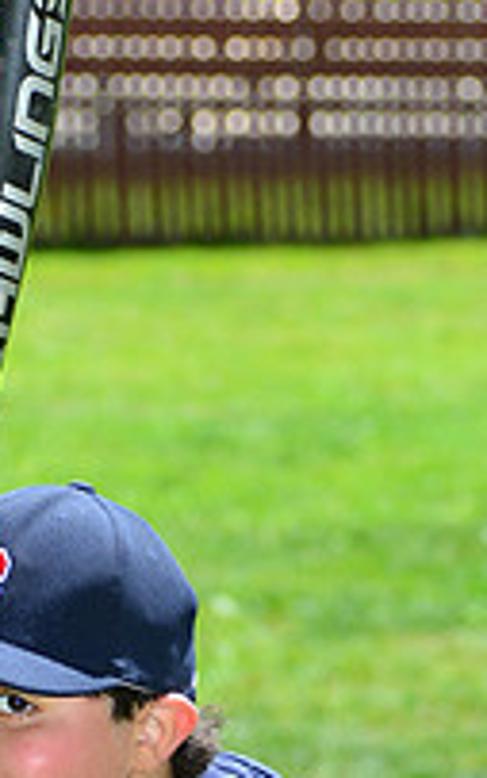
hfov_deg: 3.9
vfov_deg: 6.2
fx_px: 7173
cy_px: 954
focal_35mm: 338
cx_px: 174
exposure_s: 1/200
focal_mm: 116
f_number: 8
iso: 200
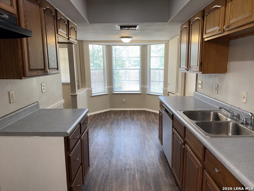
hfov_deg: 71.6
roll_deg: +0.0
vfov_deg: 56.8
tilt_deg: -9.8
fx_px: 176
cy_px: 96
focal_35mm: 24
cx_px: 127
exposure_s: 1/51
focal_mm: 6.76
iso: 50
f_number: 1.78
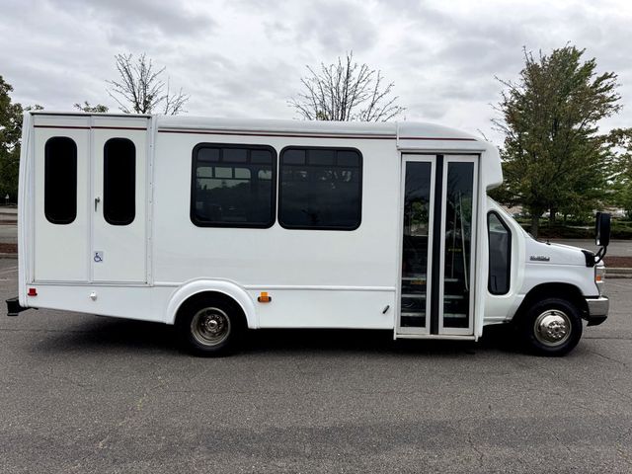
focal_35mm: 24
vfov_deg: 56.8
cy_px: 237
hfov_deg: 71.6
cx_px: 316
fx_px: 438
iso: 80
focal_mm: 6.76
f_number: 1.78
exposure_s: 1/4049
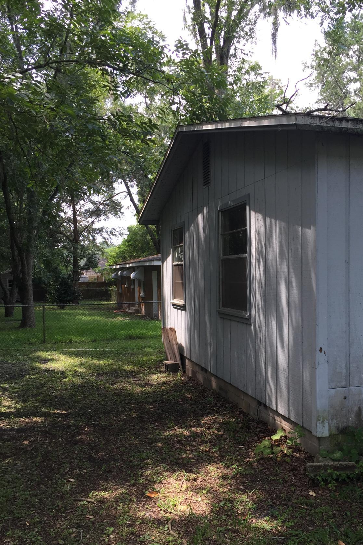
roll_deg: +0.8
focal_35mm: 36
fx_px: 545
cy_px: 304
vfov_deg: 53.0
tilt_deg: -0.7
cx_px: 239
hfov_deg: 36.5
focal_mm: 4.15
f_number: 2.2
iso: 32
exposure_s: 1/179
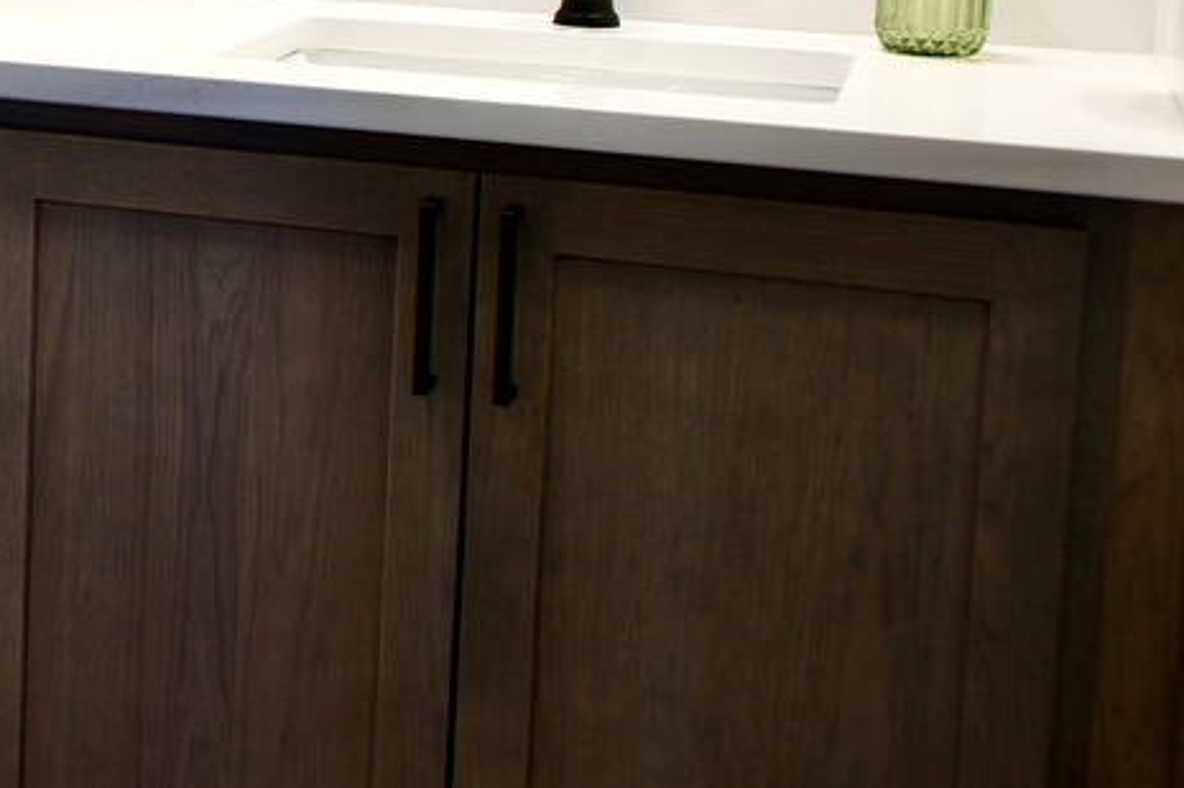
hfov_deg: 24.2
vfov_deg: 17.7
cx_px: -276
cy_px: -33
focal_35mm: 75
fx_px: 2466
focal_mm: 29
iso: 400
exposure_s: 1/60
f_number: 4
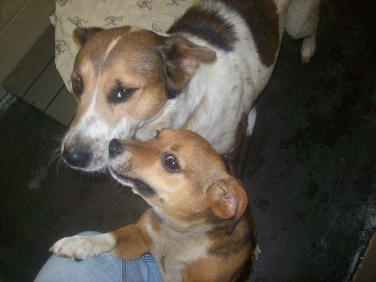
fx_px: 391
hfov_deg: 51.4
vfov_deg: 39.6
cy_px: 141
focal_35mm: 36
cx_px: 188
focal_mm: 6
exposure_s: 1/64
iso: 200
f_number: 2.7
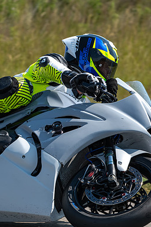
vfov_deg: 4.6
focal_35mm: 453
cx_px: 65
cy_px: 113
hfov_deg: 3.0
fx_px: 2850
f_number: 11
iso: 720
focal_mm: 300
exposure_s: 1/1250
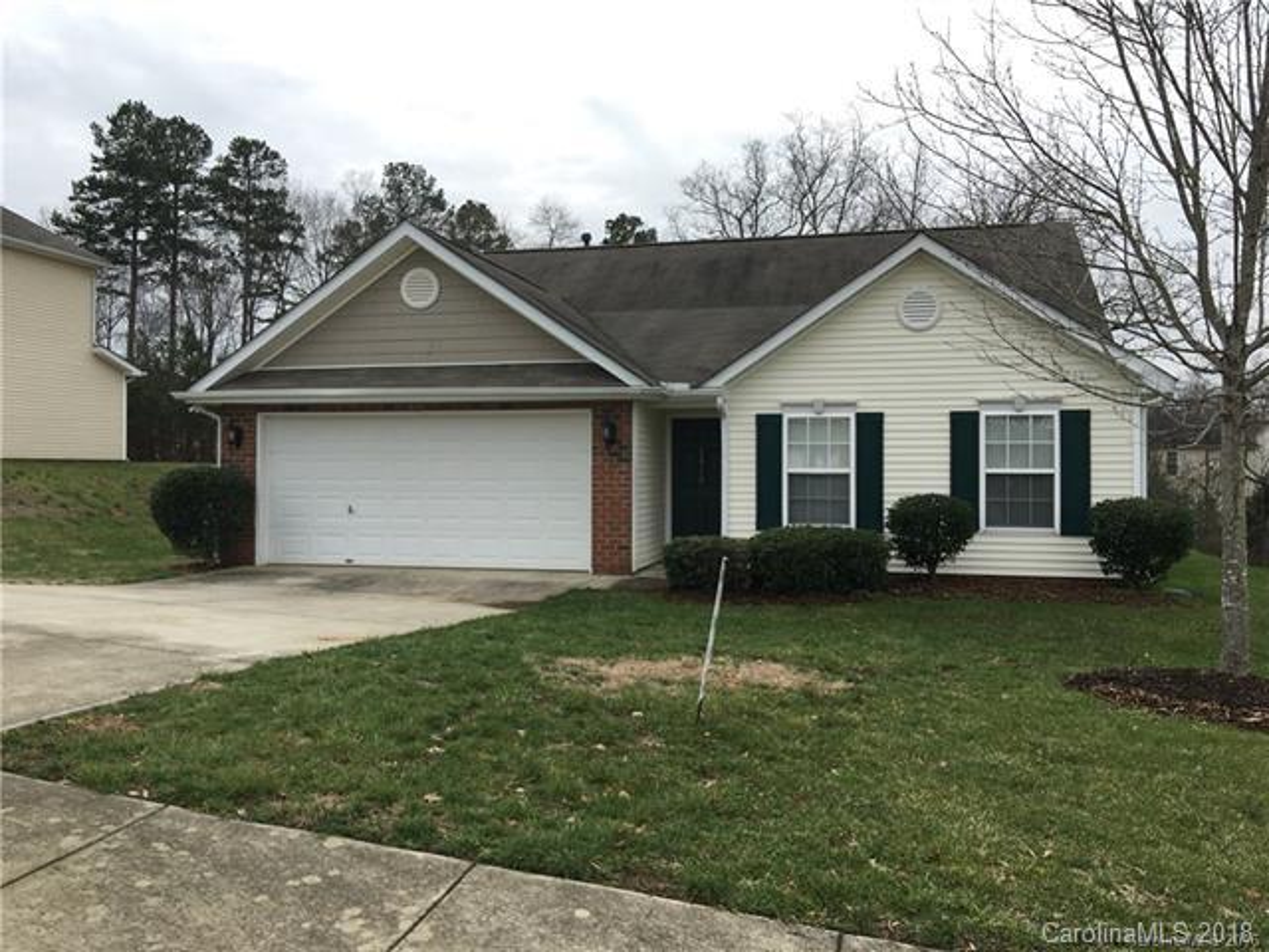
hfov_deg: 61.7
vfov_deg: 48.2
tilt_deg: +0.6
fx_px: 1063
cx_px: 634
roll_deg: +0.0
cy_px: 476
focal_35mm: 29
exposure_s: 1/630
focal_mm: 4.15
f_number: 2.2
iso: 25
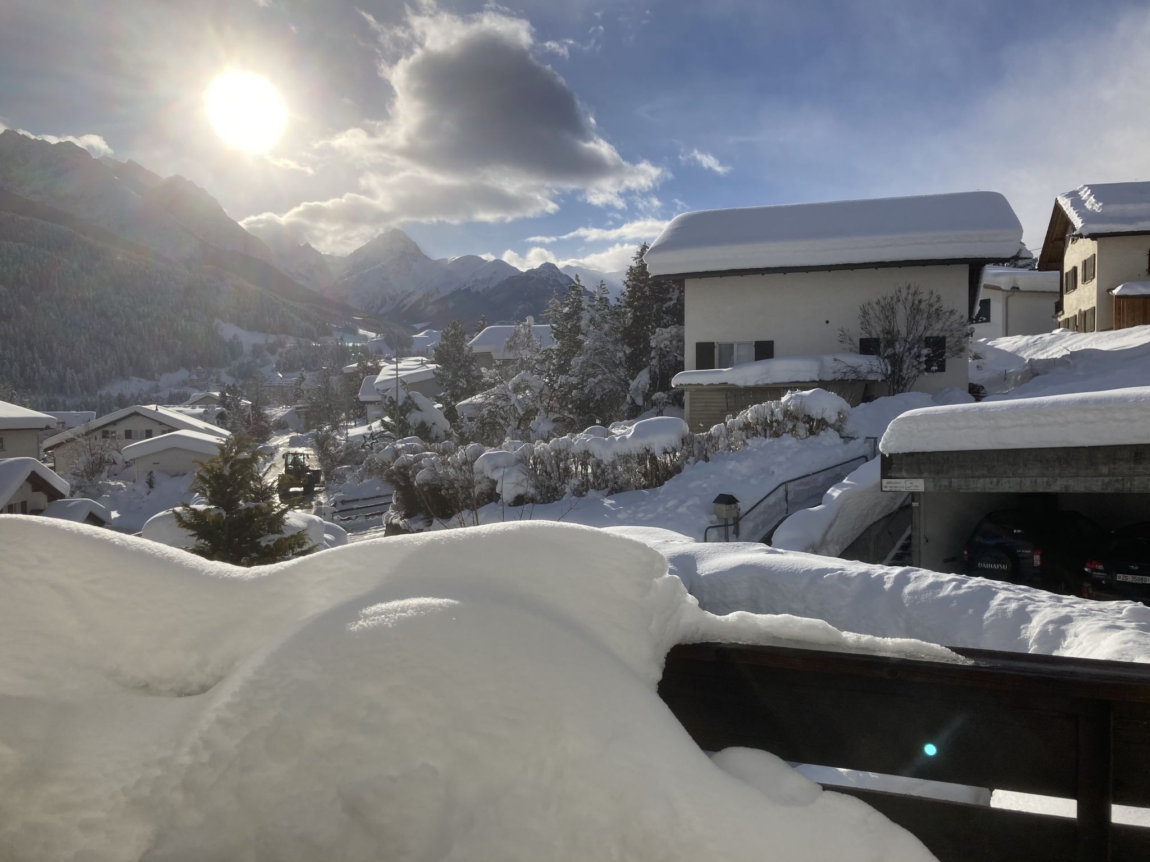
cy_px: 431
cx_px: 575
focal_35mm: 28
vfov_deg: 49.7
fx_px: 930
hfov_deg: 63.4
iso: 25
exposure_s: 1/6897
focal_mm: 3.99
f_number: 1.8
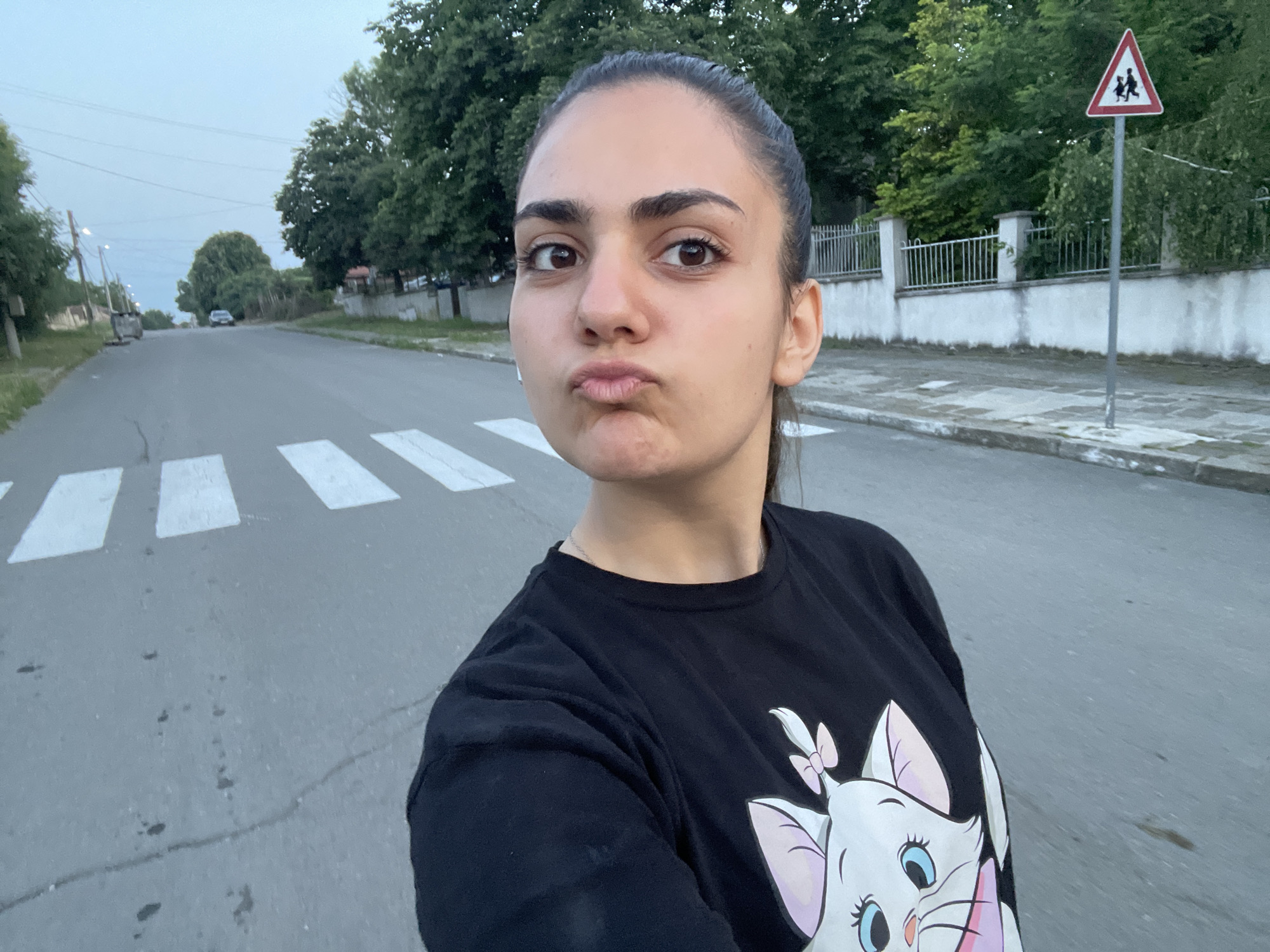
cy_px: 476
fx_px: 844
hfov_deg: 73.9
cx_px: 635
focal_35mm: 23
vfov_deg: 58.9
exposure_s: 1/33
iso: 320
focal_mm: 2.71
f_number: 2.2
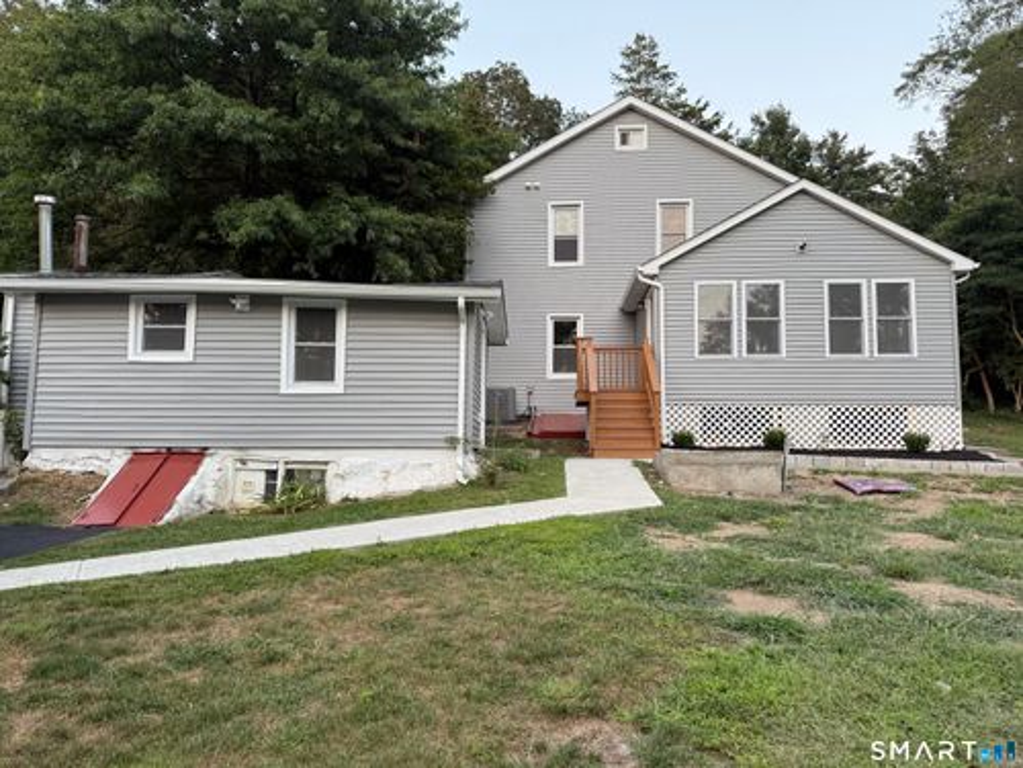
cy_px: 384
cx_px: 512
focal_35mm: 24
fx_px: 709
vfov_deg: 56.8
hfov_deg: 71.6
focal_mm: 6.76
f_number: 1.78
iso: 160
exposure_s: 1/121
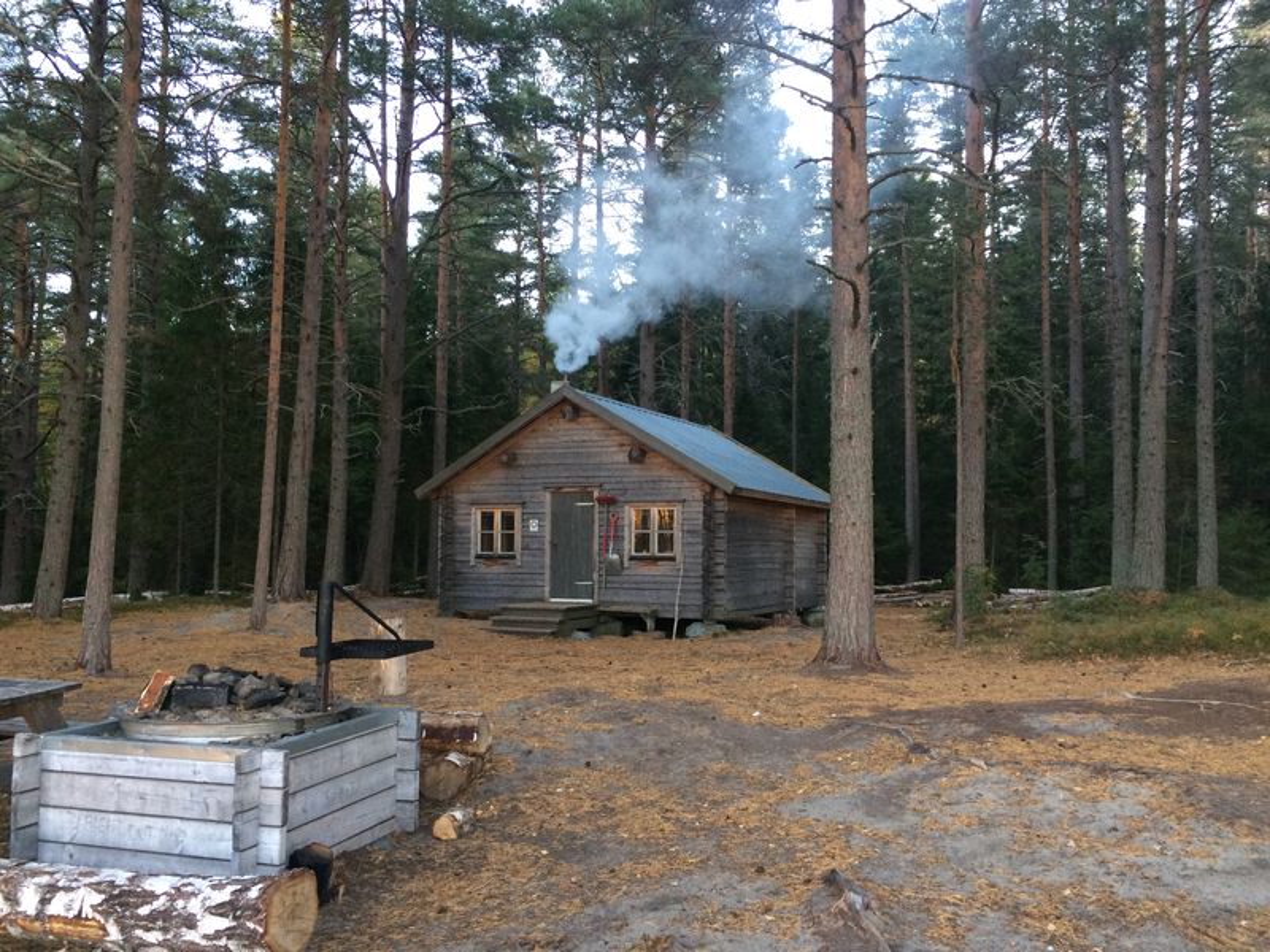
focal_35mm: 29
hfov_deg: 61.7
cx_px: 635
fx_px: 1064
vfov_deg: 48.2
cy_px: 476
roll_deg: -0.6
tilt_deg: +4.2
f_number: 2.2
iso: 80
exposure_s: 1/33
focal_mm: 4.15
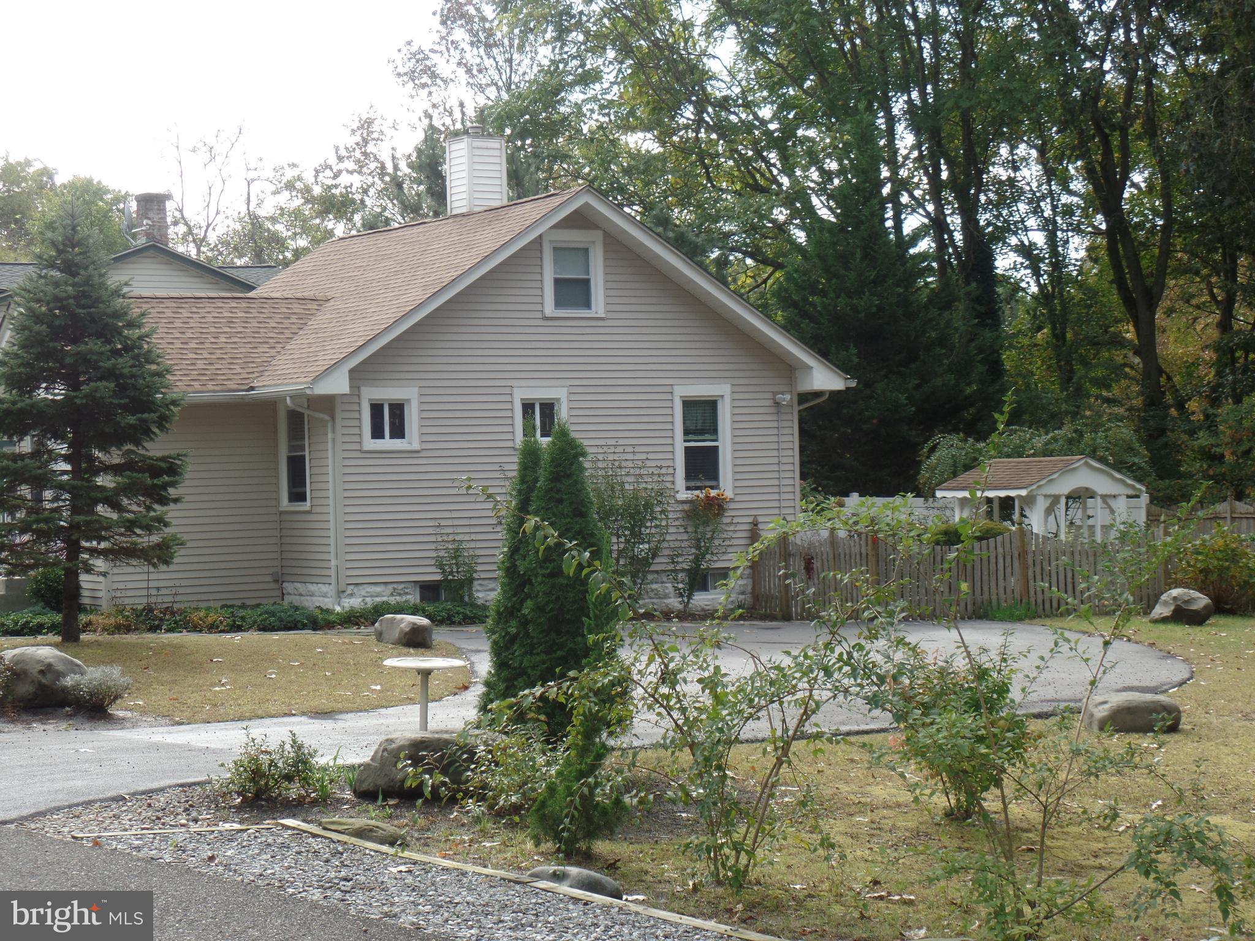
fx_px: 2828
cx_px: 628
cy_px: 470
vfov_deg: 18.9
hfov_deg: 25.0
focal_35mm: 78
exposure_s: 1/250
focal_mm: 13.9
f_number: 3.8
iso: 80
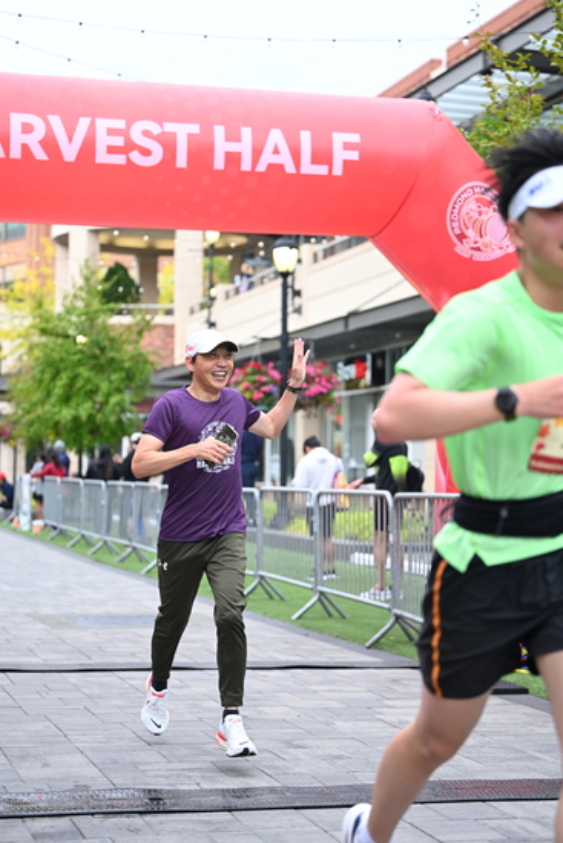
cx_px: 282
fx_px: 1641
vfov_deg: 28.8
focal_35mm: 70
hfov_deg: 19.5
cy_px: 422
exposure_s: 1/1250
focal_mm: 70
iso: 1000
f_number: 2.8
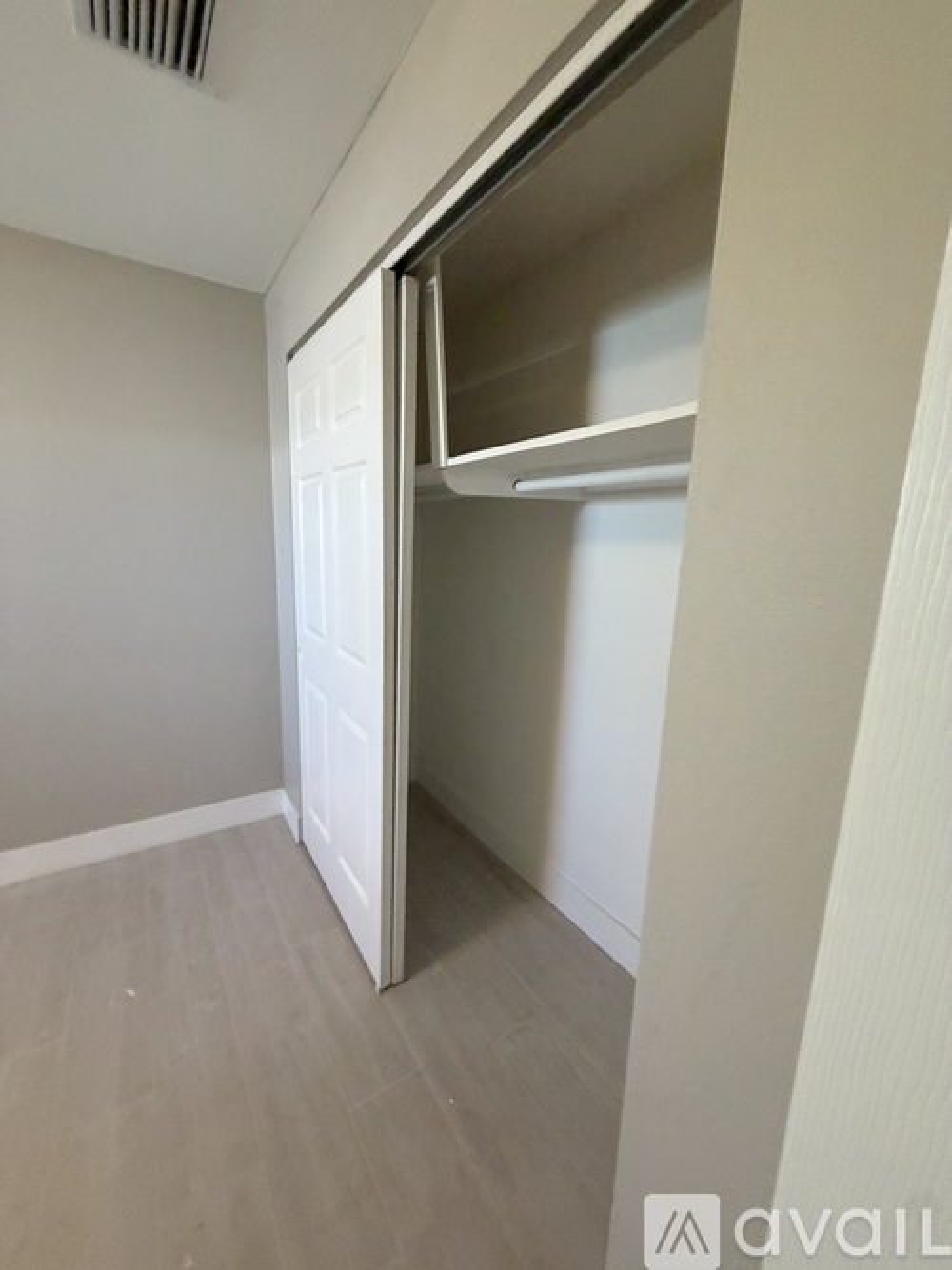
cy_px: 635
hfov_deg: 85.7
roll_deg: -3.5
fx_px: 514
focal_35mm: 14
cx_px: 476
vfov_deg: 102.1
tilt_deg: -10.2
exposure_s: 1/60
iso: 320
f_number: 2.2
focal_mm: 2.22
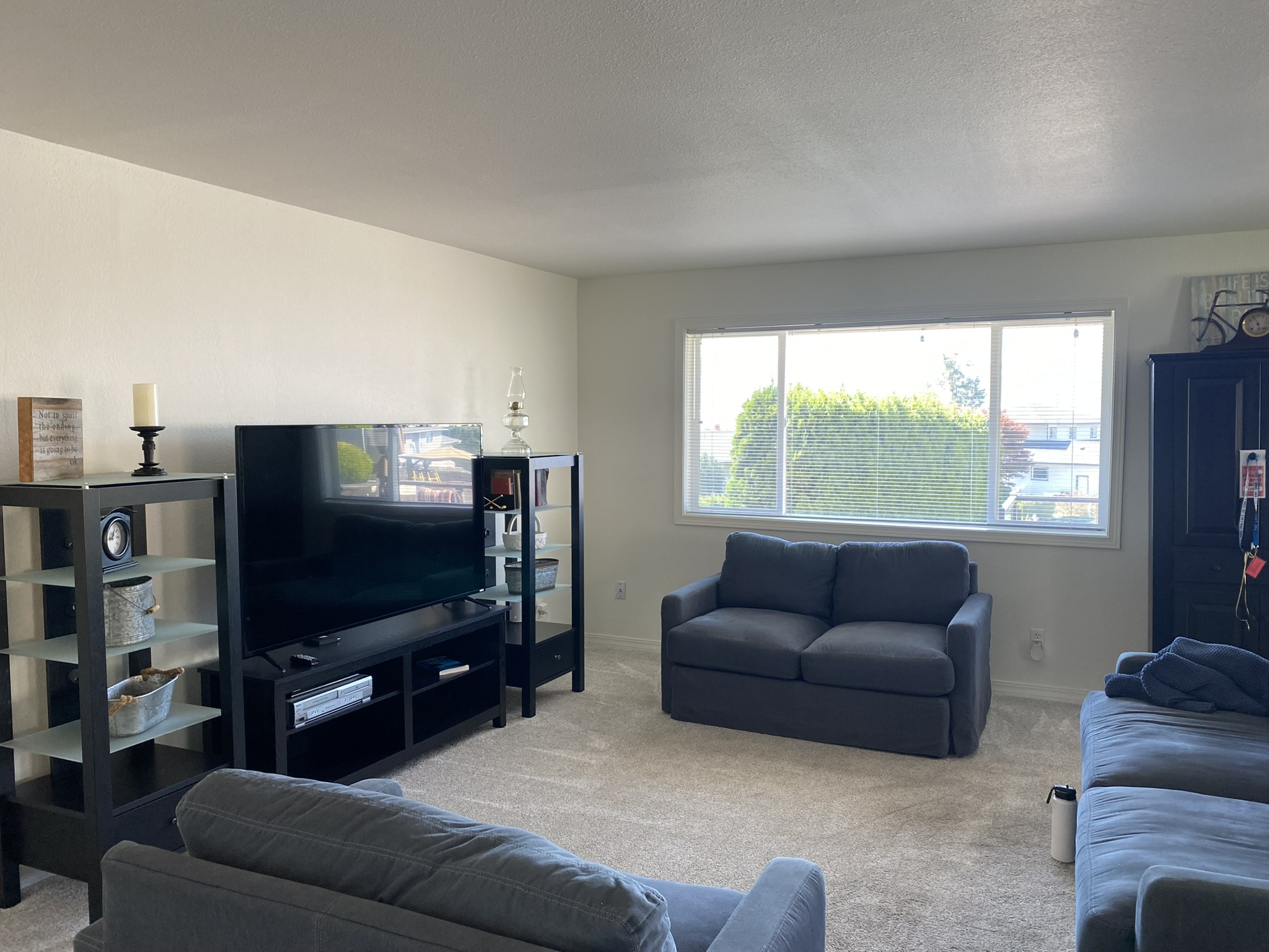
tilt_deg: -4.6
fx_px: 953
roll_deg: +0.2
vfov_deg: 53.1
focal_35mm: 26
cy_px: 476
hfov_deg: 67.3
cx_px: 634
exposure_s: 1/120
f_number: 1.8
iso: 100
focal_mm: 4.25
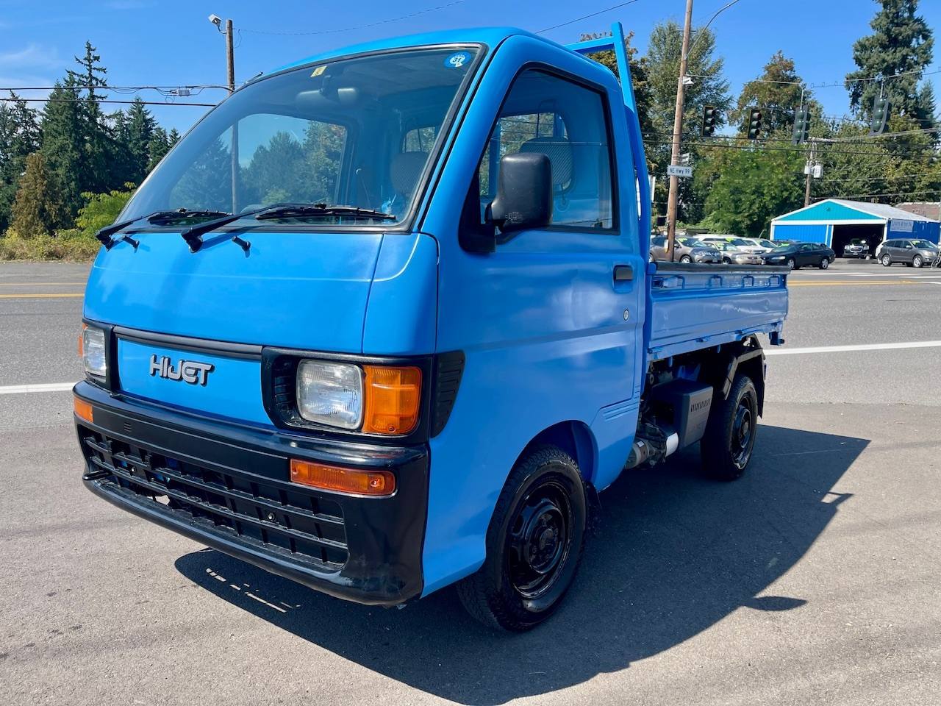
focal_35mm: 25
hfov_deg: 69.4
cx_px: 470
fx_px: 680
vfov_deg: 54.9
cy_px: 353
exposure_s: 1/1739
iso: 32
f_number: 1.6
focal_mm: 5.1
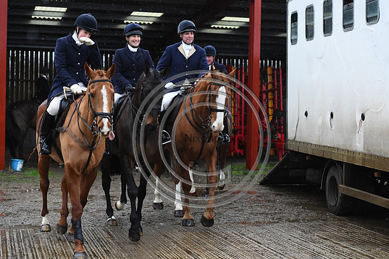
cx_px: 194
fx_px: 756
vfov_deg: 19.4
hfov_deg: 28.9
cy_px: 130
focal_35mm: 70
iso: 4000
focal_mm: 70
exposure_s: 1/800
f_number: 3.5
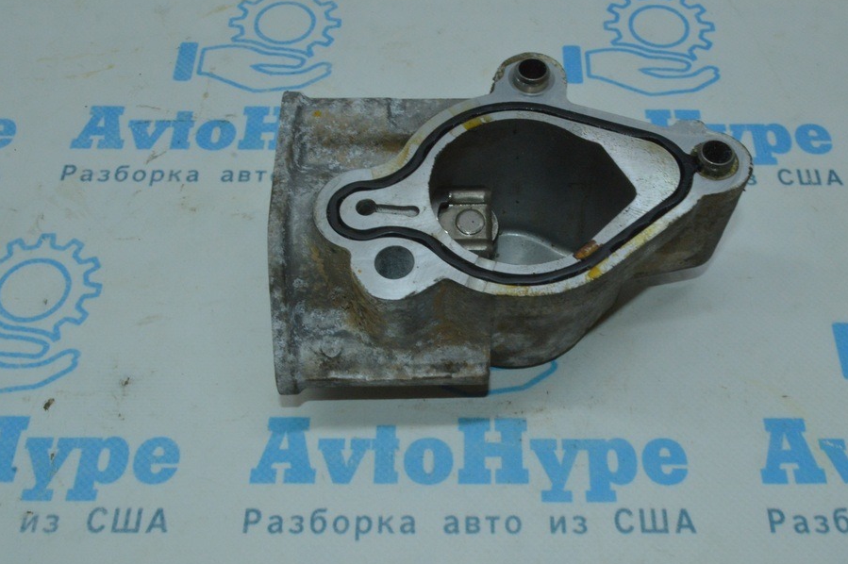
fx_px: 965
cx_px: 452
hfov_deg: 47.4
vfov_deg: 32.6
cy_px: 271
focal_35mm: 41
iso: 1800
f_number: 25
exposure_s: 1/30
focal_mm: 24
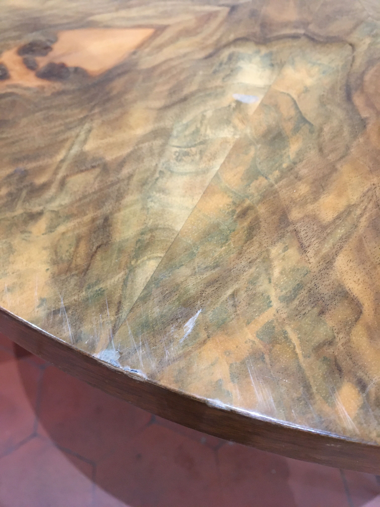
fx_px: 424
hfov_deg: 48.2
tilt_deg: -52.4
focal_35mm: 29
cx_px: 190
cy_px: 254
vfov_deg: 61.7
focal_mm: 4.15
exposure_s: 1/17
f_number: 2.2
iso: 400
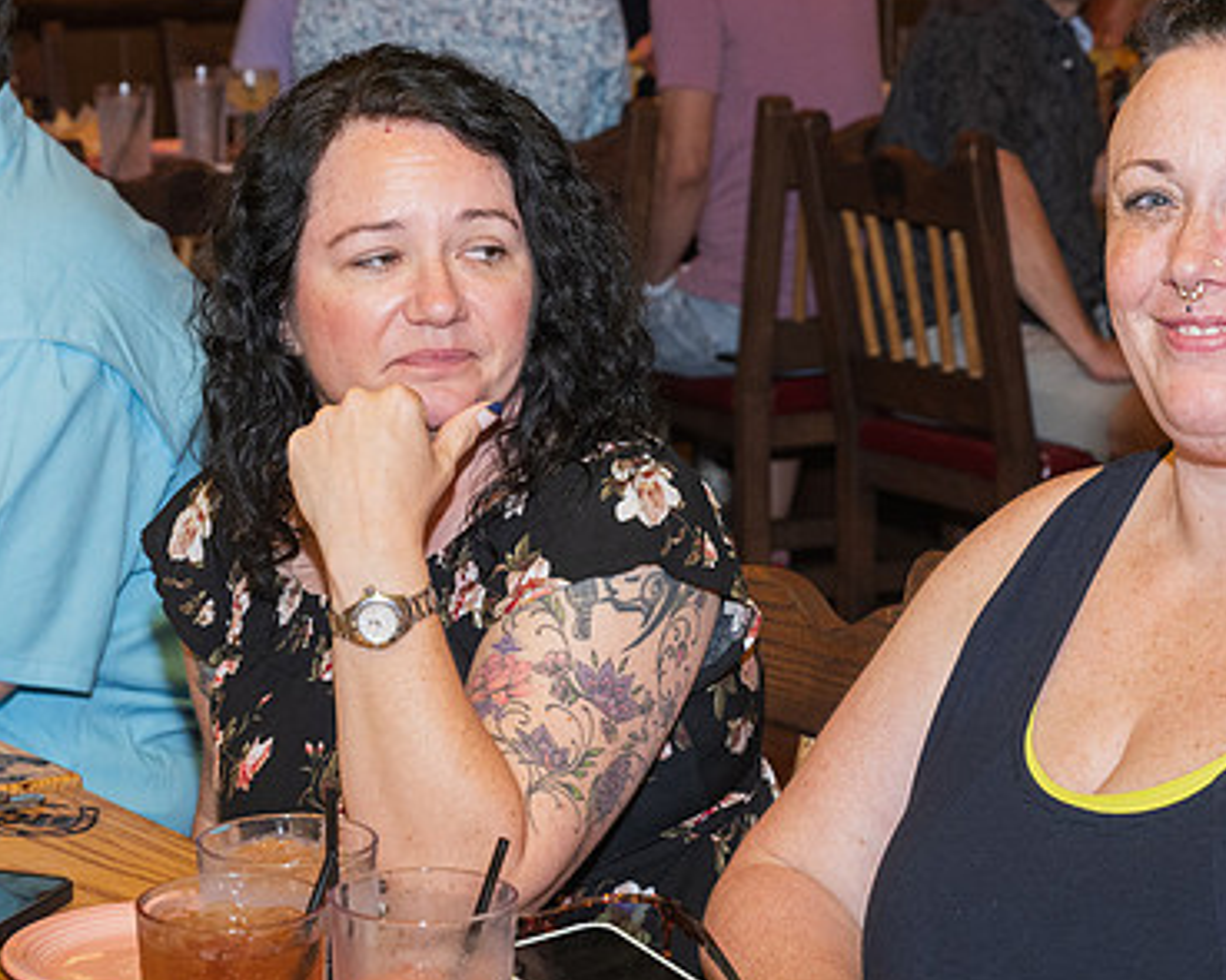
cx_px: 794
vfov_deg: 15.1
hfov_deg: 18.8
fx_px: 3700
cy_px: 447
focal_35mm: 102
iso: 1000
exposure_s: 1/100
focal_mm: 51
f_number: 6.3
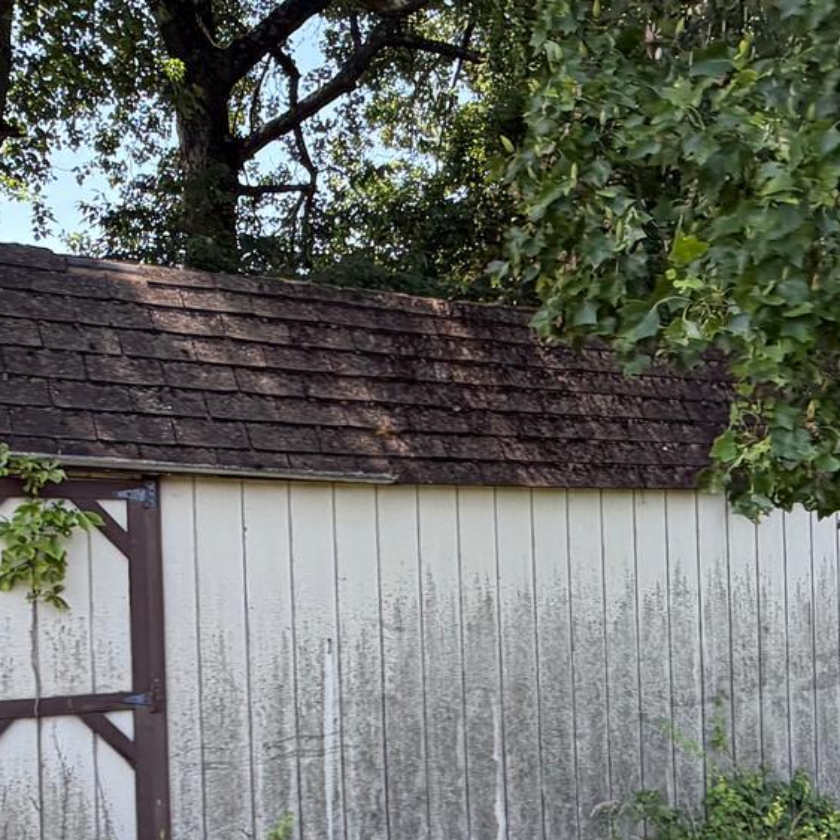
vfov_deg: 36.9
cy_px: 597
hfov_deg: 37.4
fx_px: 1235
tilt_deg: -5.0
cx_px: 325
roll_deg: -2.0
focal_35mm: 45
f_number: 2.2
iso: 32
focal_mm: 2.22
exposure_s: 1/120
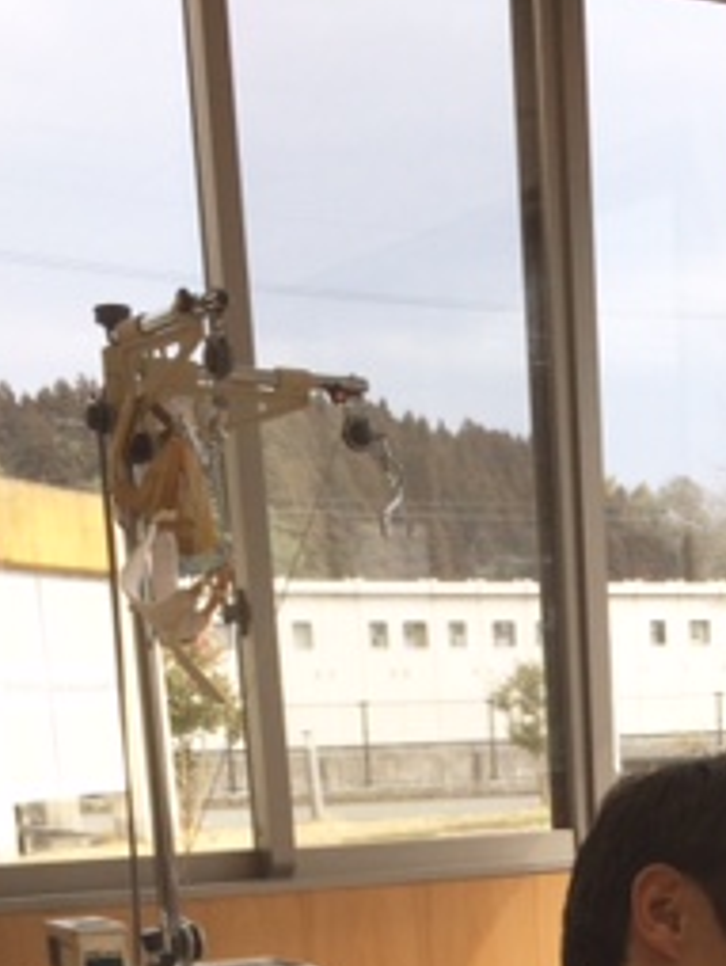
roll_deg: +0.1
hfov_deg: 19.5
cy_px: 1202
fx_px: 2038
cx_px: 772
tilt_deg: -15.4
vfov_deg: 23.9
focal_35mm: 73
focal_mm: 4.15
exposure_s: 1/436
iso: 32
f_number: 2.2
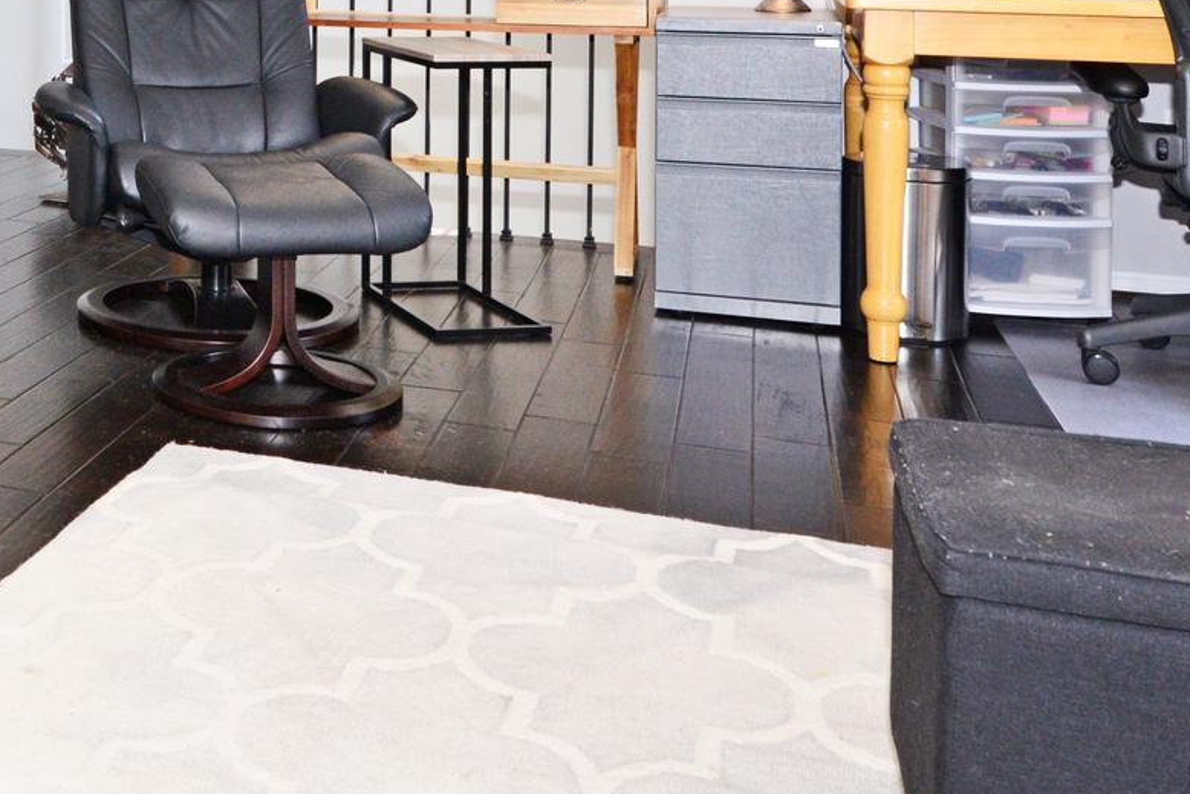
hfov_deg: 35.7
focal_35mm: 50
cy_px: -74
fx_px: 1653
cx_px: -3
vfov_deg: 25.1
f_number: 10
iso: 1600
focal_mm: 19
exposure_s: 1/80
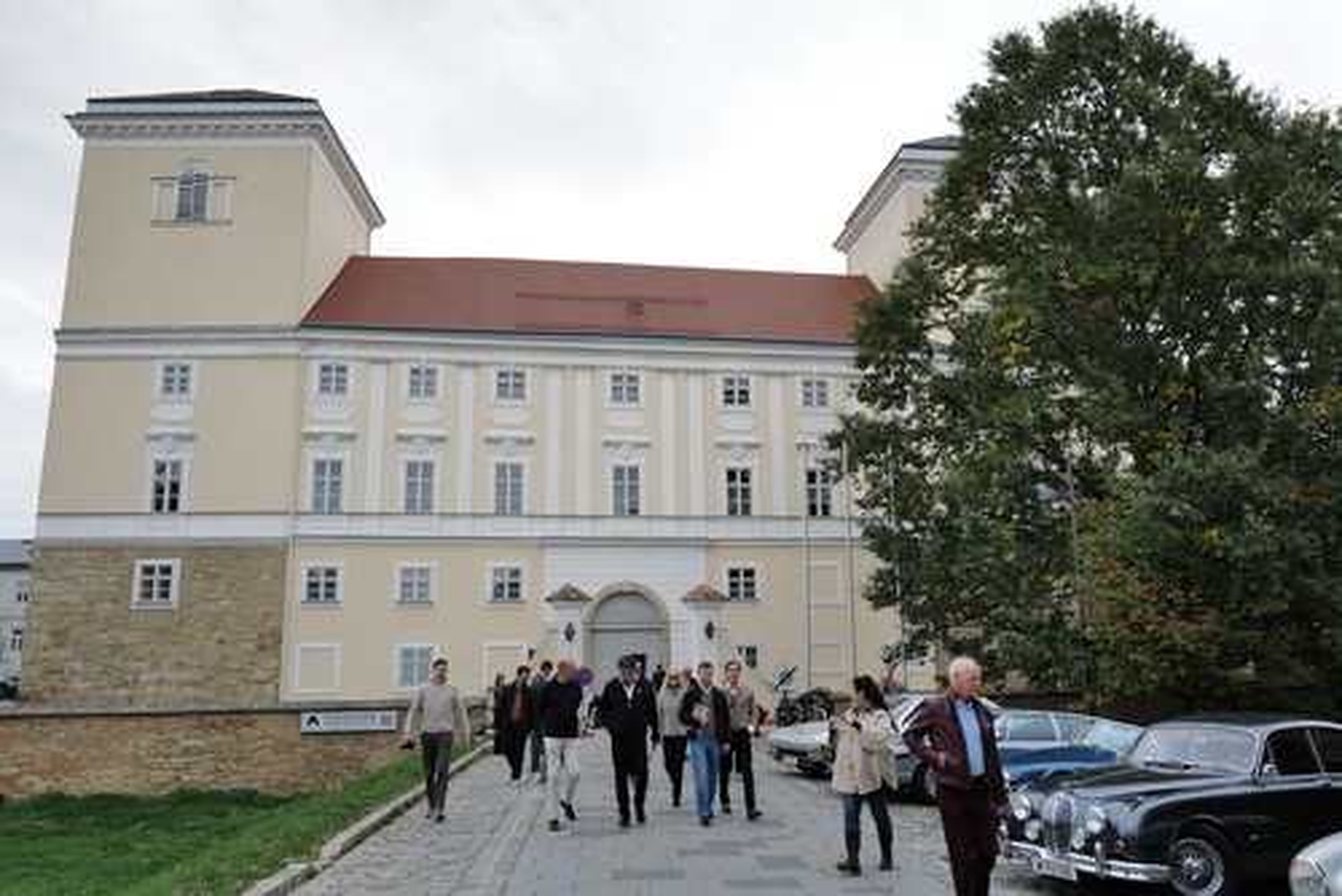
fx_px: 1044
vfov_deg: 46.5
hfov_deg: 65.4
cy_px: 448
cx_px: 671
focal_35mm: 28
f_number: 5
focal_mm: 28
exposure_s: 1/100
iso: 100
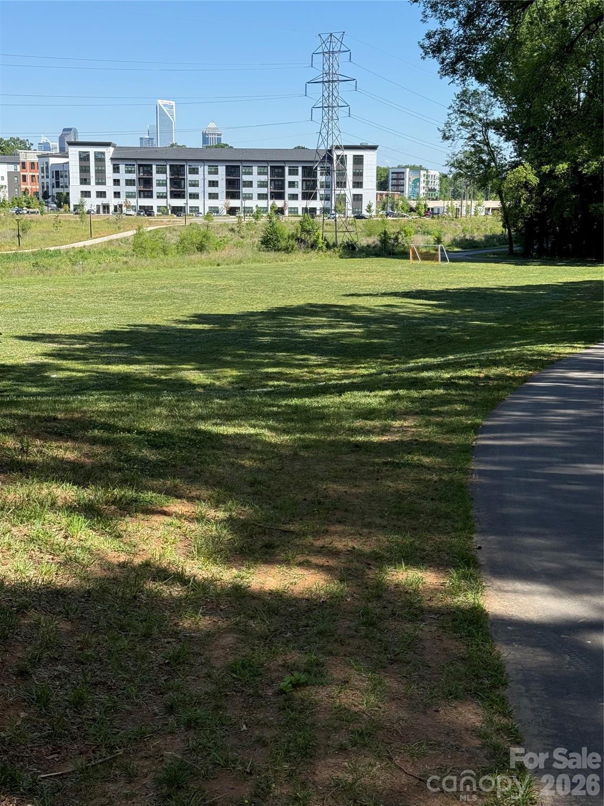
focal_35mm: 48
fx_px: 1117
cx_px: 302
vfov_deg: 39.7
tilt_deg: -9.9
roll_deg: -0.7
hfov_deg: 30.3
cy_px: 403
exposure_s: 1/2976
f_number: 1.78
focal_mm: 6.76
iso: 80
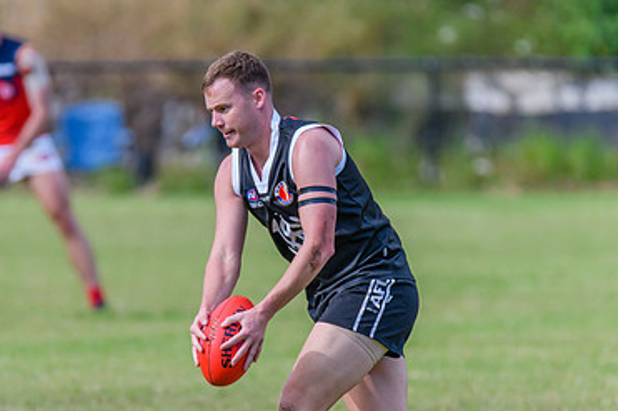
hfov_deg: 1.9
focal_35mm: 1066
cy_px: 291
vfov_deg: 1.3
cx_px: 218
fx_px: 18291
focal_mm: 600
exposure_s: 1/2000
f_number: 6.3
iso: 1400
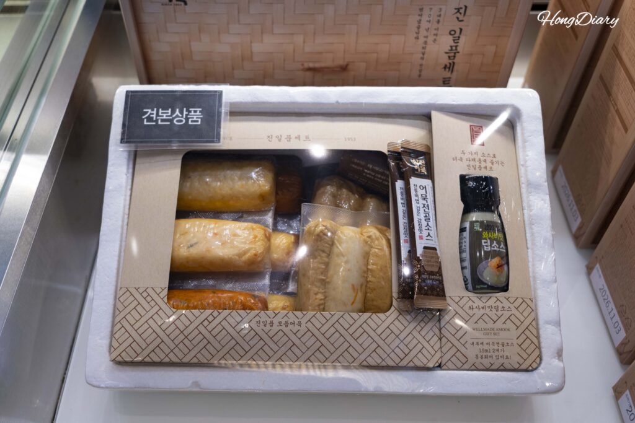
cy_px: 212
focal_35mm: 37
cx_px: 318
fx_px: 653
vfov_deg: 36.0
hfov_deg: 51.9
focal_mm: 37
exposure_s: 1/160
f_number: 5
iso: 500
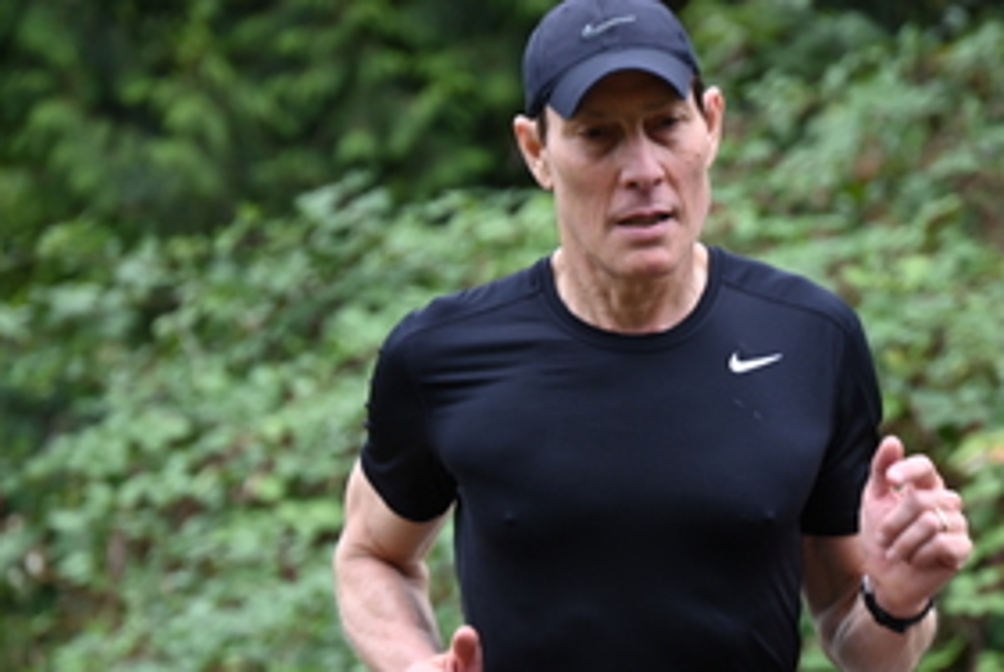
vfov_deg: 3.5
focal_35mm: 391
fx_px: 10916
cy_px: 552
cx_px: 665
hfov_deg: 5.3
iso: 400
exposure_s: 1/250
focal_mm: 200
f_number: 6.3
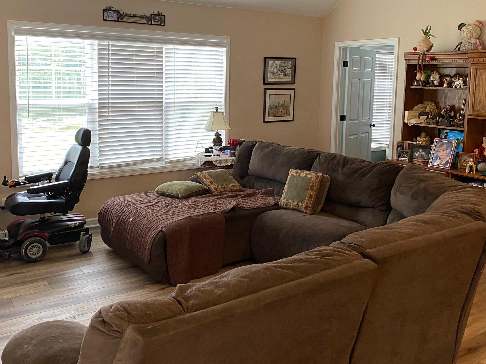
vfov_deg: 39.4
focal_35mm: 36
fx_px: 505
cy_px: 137
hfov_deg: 51.4
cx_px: 245
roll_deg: -1.5
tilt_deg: -5.9
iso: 250
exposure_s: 1/60
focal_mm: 4.25
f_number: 1.8
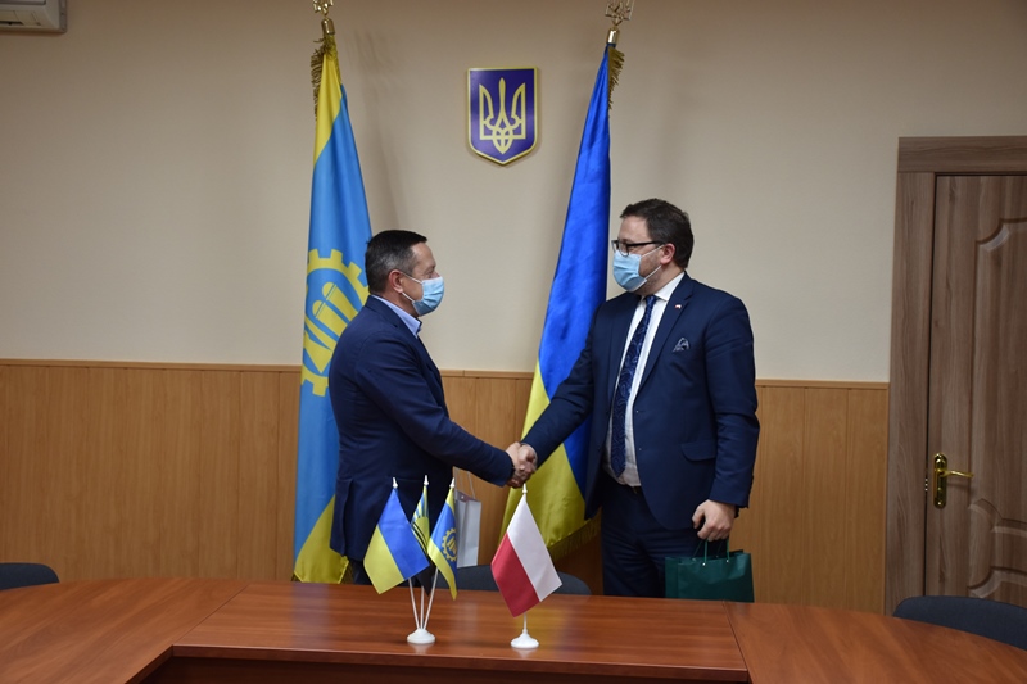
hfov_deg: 41.1
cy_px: 342
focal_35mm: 48
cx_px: 514
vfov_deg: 28.1
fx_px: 1369
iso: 640
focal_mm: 32
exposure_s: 1/60
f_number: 4
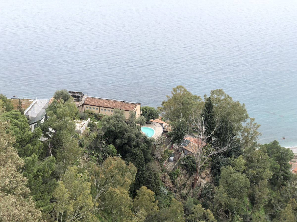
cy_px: 111
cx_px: 148
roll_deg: +1.1
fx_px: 446
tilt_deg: -22.4
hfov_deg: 36.8
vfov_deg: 28.0
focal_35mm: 52
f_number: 2.4
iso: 16
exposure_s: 1/264
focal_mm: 6
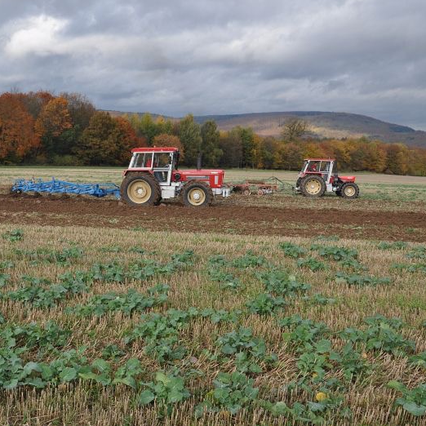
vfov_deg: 42.8
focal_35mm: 39
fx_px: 543
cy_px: 210
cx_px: 115
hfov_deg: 41.8
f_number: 8
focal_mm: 20
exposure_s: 1/250
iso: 200
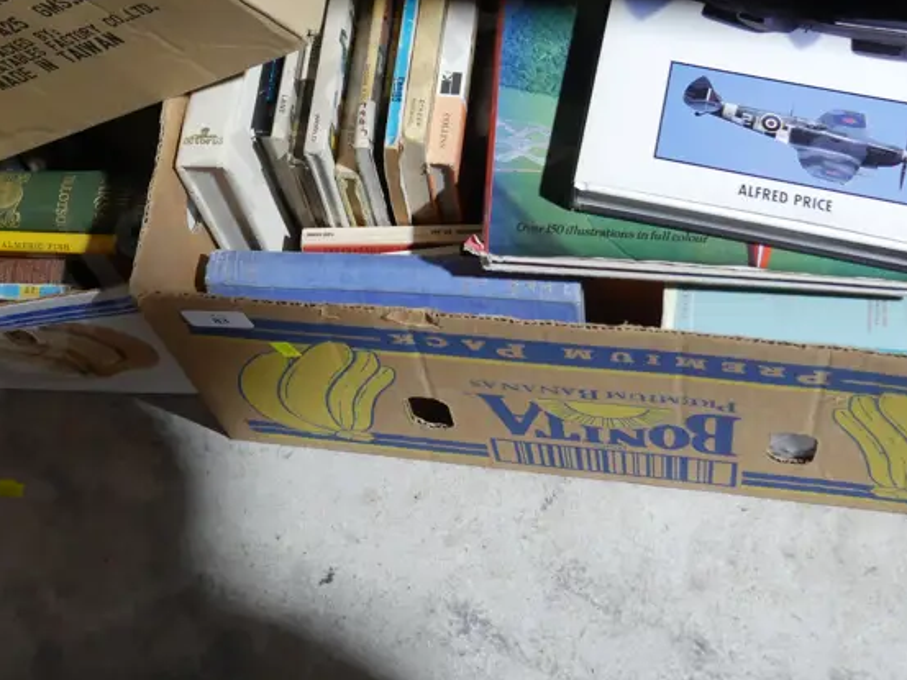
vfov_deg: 23.0
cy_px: 137
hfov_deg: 30.4
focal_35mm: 63
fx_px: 1651
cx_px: 289
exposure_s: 1/60
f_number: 4
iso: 1000
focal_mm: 17
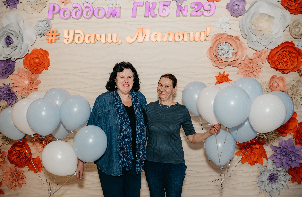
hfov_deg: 57.1
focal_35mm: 33
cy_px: 100
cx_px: 149
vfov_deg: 39.1
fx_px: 277
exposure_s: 1/160
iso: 500
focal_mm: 31
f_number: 4
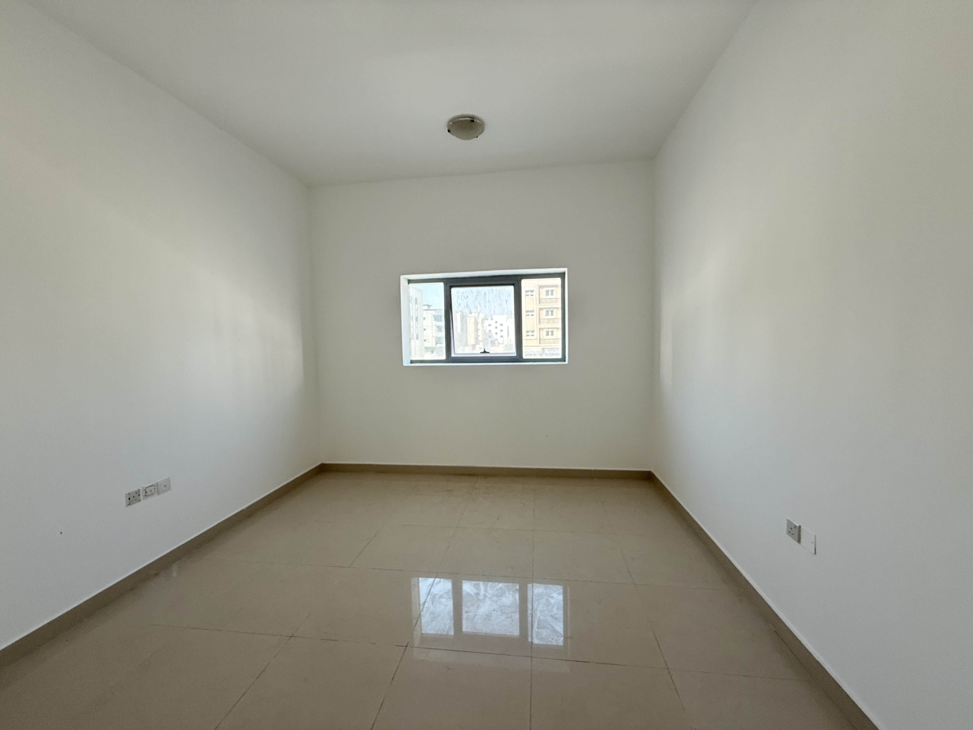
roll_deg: +1.1
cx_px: 486
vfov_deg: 85.7
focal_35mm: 14
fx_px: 394
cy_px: 365
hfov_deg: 102.1
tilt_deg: -3.1
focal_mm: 2.22
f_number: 2.2
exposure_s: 1/99
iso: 125
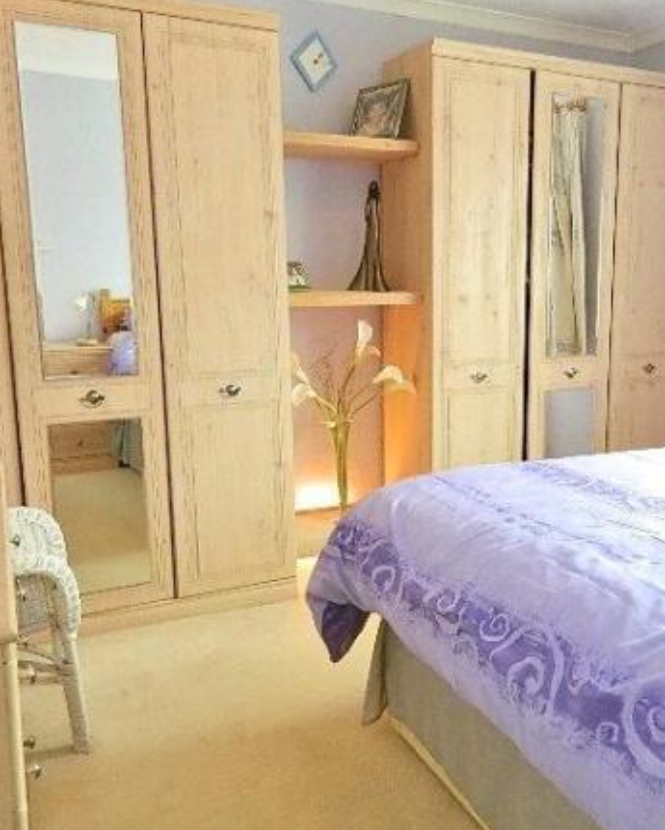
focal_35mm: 33
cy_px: 415
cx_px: 485
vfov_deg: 54.2
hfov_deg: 43.4
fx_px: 812
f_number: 3.1
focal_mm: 4.5
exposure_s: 1/30
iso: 400
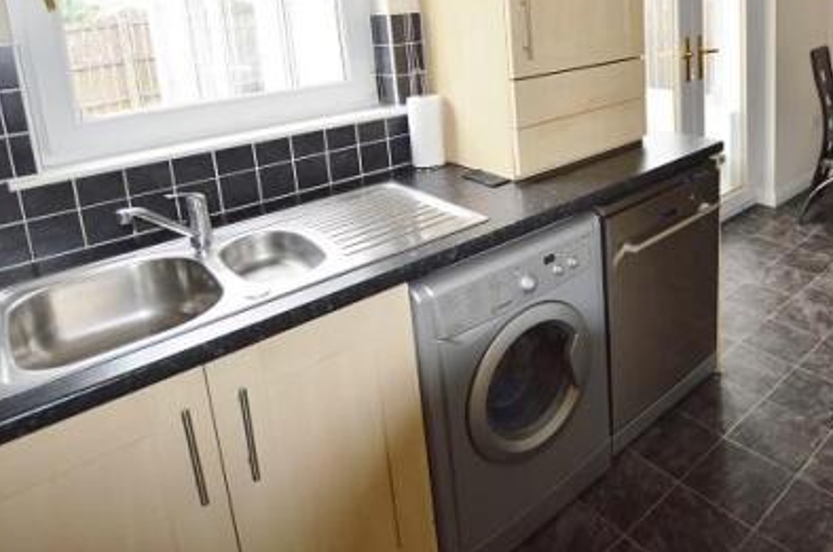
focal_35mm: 25
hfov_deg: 69.0
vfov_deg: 47.9
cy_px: 100
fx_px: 577
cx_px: 573
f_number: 4
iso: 320
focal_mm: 10
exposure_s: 1/125
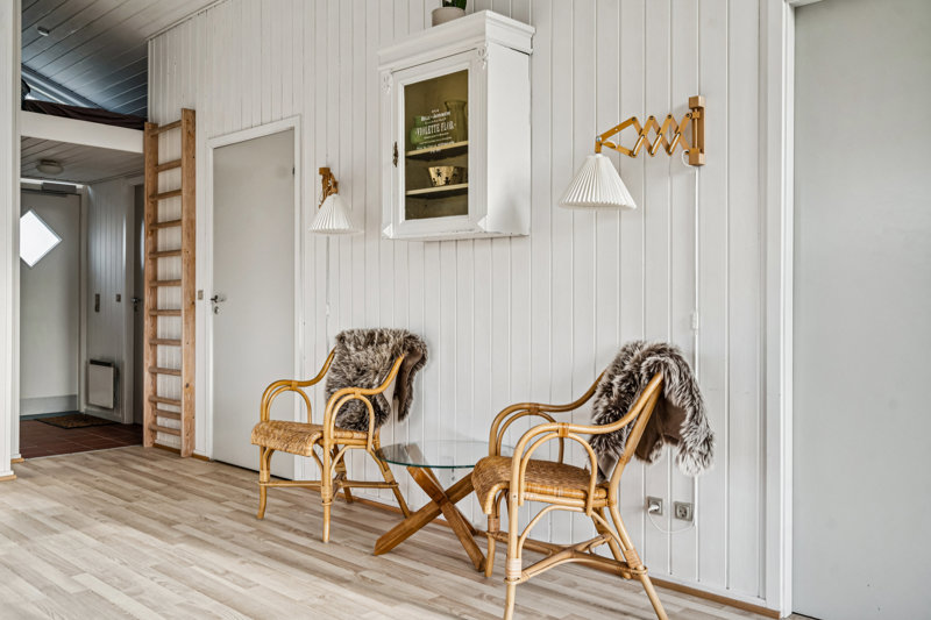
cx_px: 466
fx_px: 776
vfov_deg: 43.6
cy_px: 310
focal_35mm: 30
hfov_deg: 61.9
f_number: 7.1
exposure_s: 1/100
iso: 400
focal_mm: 30
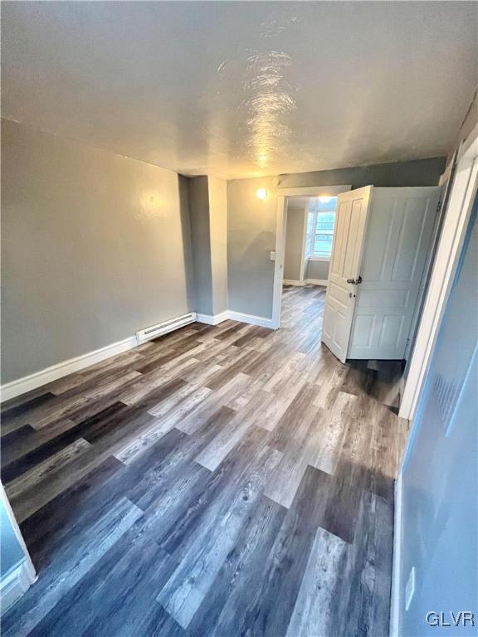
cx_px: 239
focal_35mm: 13
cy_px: 318
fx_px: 239
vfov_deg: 106.2
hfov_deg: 89.9
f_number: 1.8
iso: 400
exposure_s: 1/60
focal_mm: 1.57
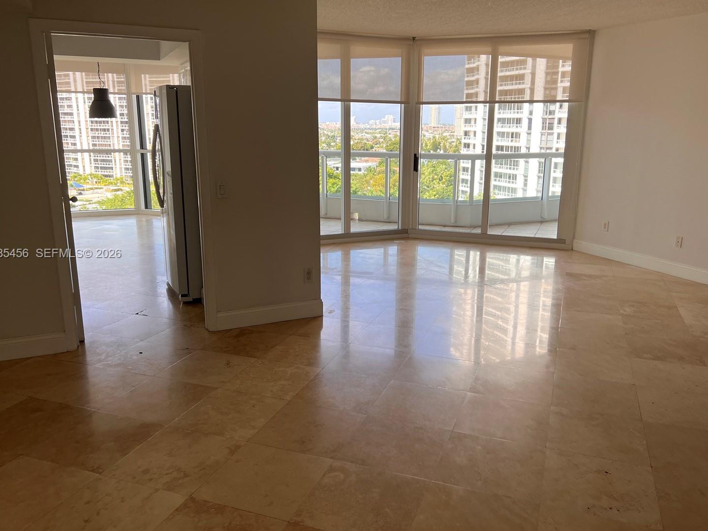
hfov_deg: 61.6
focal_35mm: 29
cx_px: 362
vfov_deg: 48.2
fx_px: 593
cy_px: 254
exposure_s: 1/361
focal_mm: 5.7
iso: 50
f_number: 1.5
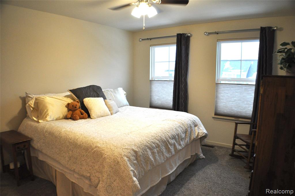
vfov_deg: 39.9
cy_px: 98
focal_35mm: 33
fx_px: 270
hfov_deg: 57.3
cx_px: 148
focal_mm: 22
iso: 800
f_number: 3.8
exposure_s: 1/90
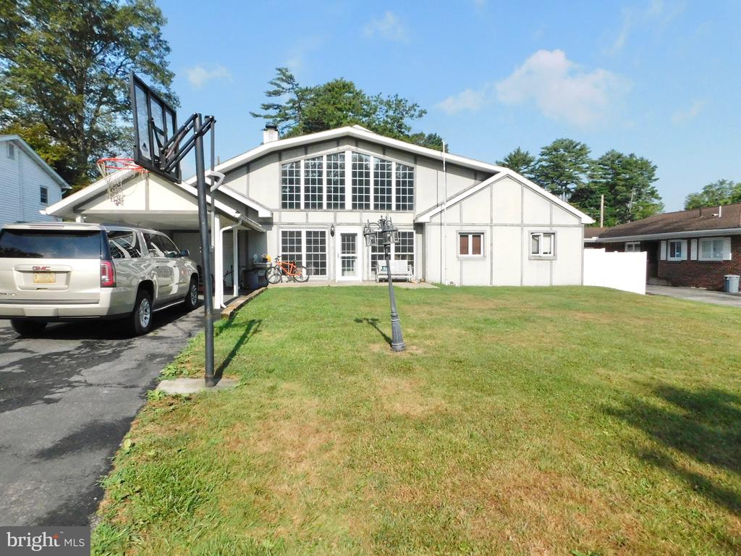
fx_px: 492
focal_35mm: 23
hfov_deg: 73.9
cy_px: 278
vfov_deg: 58.9
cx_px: 370
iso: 400
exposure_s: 1/1500
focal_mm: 4
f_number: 6
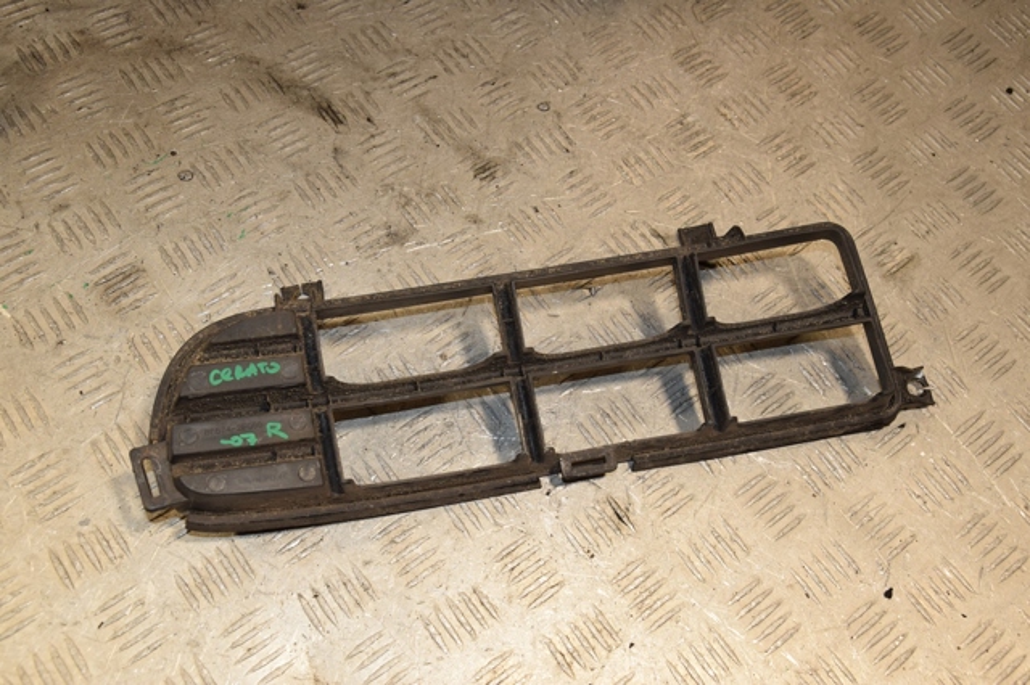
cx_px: 515
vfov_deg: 35.5
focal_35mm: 38
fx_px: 1072
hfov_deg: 51.3
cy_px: 342
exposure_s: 1/200
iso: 800
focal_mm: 25
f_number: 8
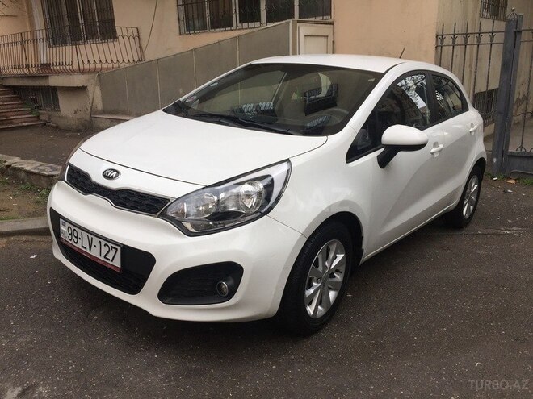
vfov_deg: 48.2
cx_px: 266
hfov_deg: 61.7
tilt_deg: -16.4
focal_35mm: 29
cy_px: 200
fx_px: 447
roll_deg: +1.6
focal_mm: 4.15
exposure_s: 1/455
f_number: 2.2
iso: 32
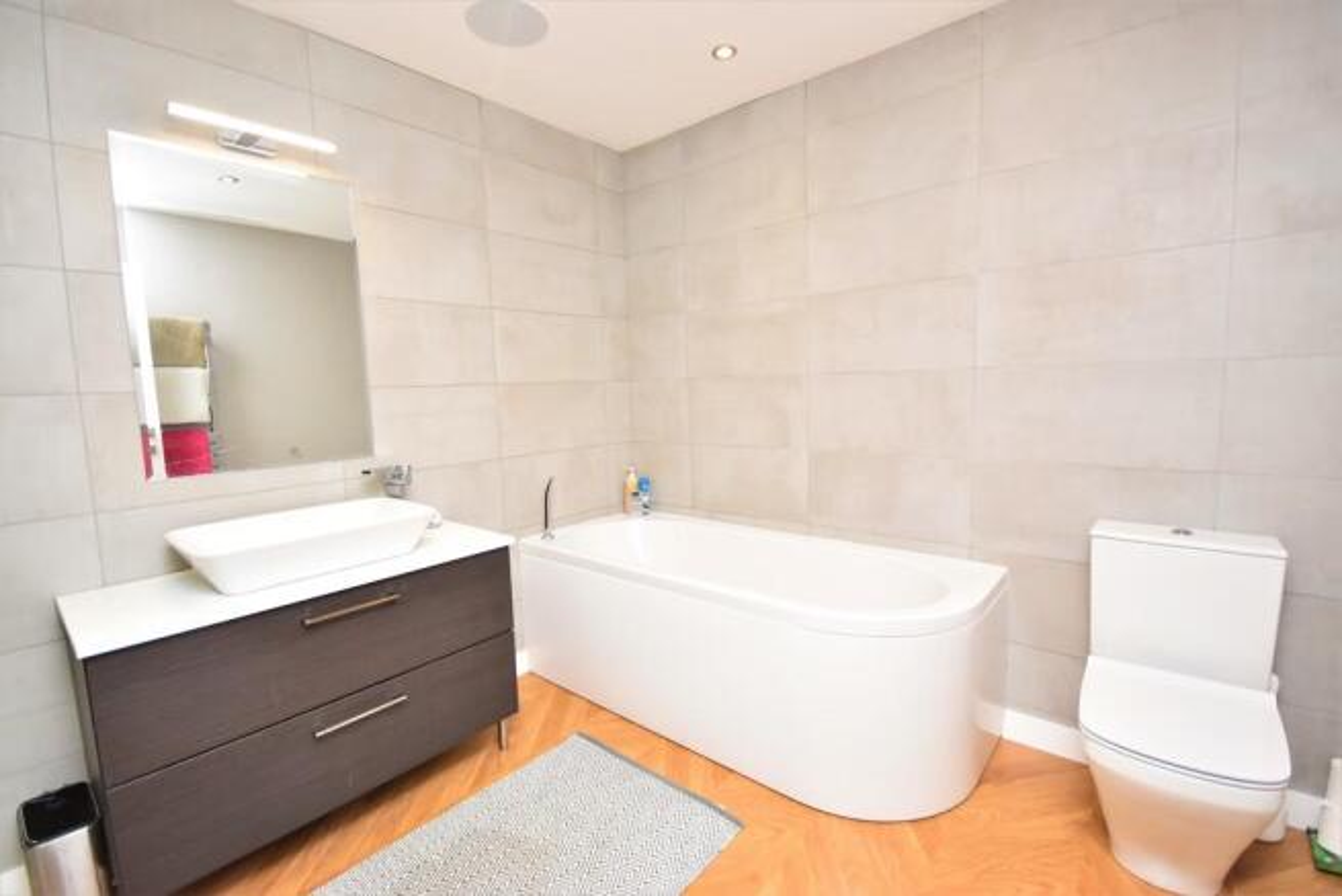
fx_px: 559
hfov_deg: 100.4
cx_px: 671
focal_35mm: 15
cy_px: 448
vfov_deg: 77.4
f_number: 4
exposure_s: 1/125
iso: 1000
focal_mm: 10
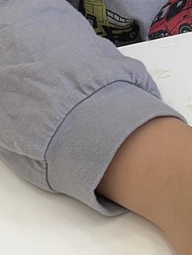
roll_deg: +1.6
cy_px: -65
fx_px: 843
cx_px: 262
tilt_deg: -26.6
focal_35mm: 114
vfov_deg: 16.4
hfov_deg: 12.5
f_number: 1.6
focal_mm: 4.2
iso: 32
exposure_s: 1/120
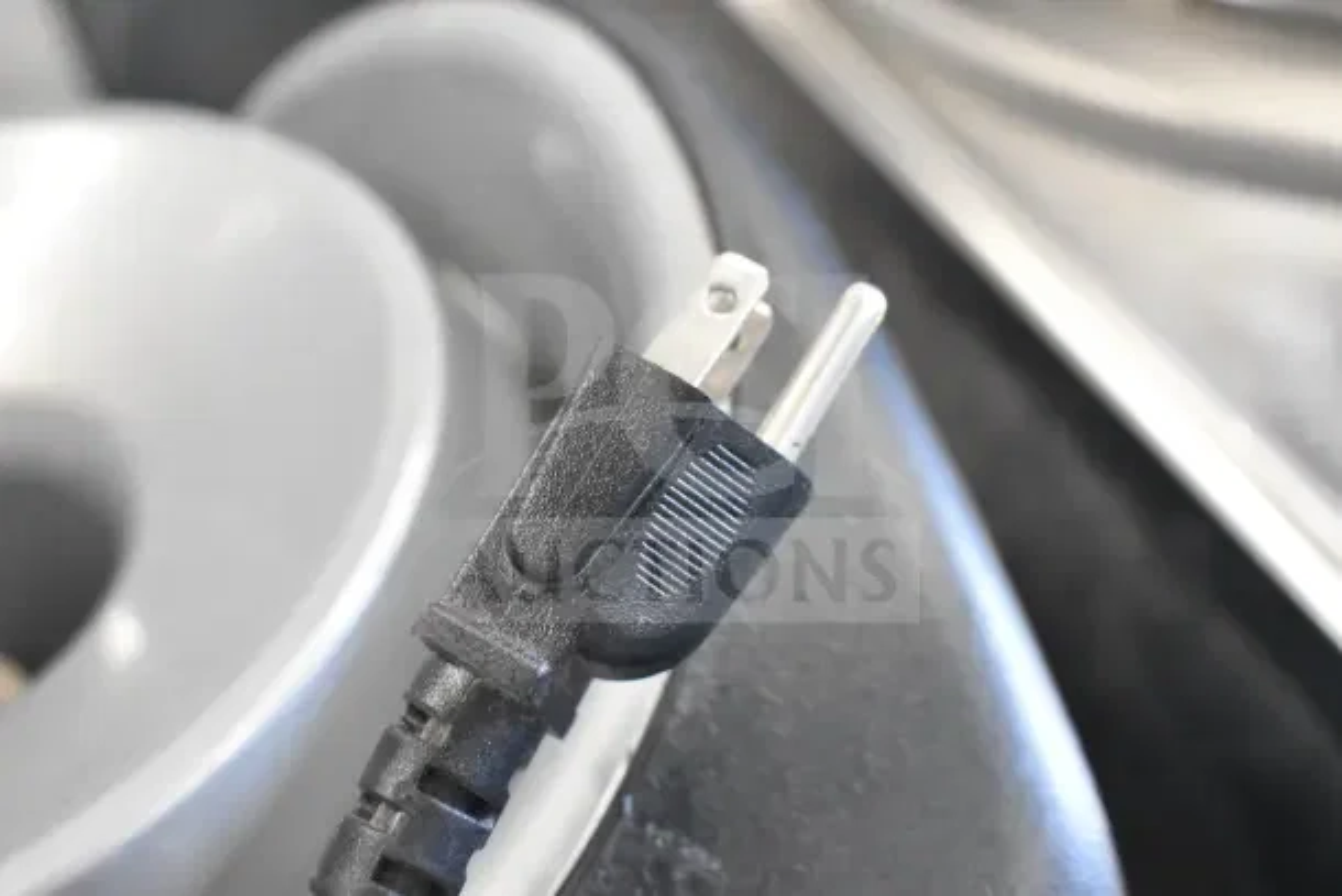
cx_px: 671
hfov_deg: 41.1
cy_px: 448
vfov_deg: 28.1
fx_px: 1790
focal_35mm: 48
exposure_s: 1/100
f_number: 5
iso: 6400
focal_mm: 32
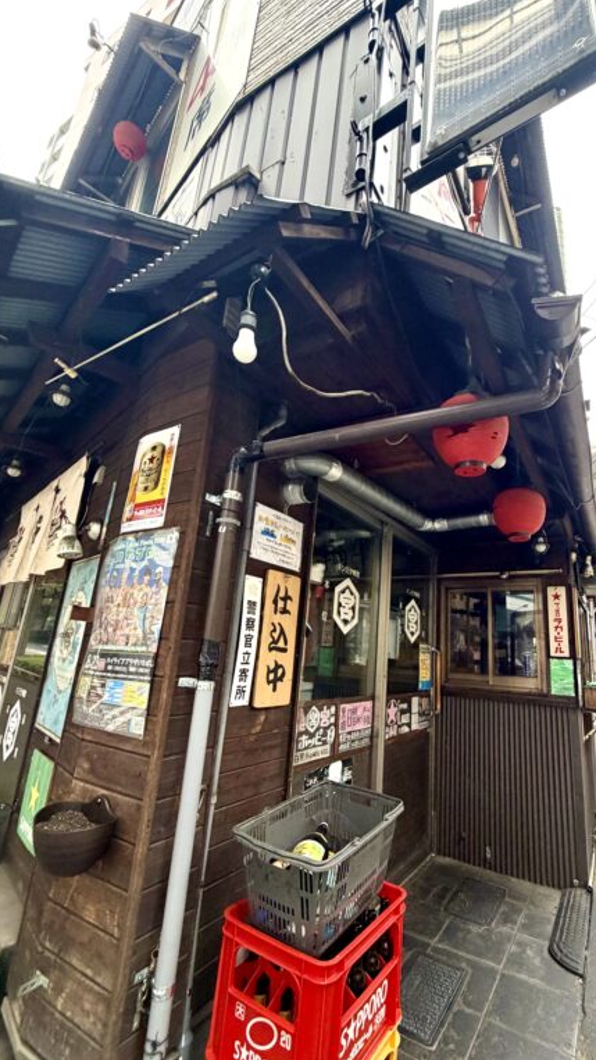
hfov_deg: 66.2
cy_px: 543
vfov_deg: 99.4
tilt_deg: +17.4
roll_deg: -2.7
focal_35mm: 16
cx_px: 367
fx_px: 450
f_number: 2.2
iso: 200
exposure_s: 1/121
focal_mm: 2.22
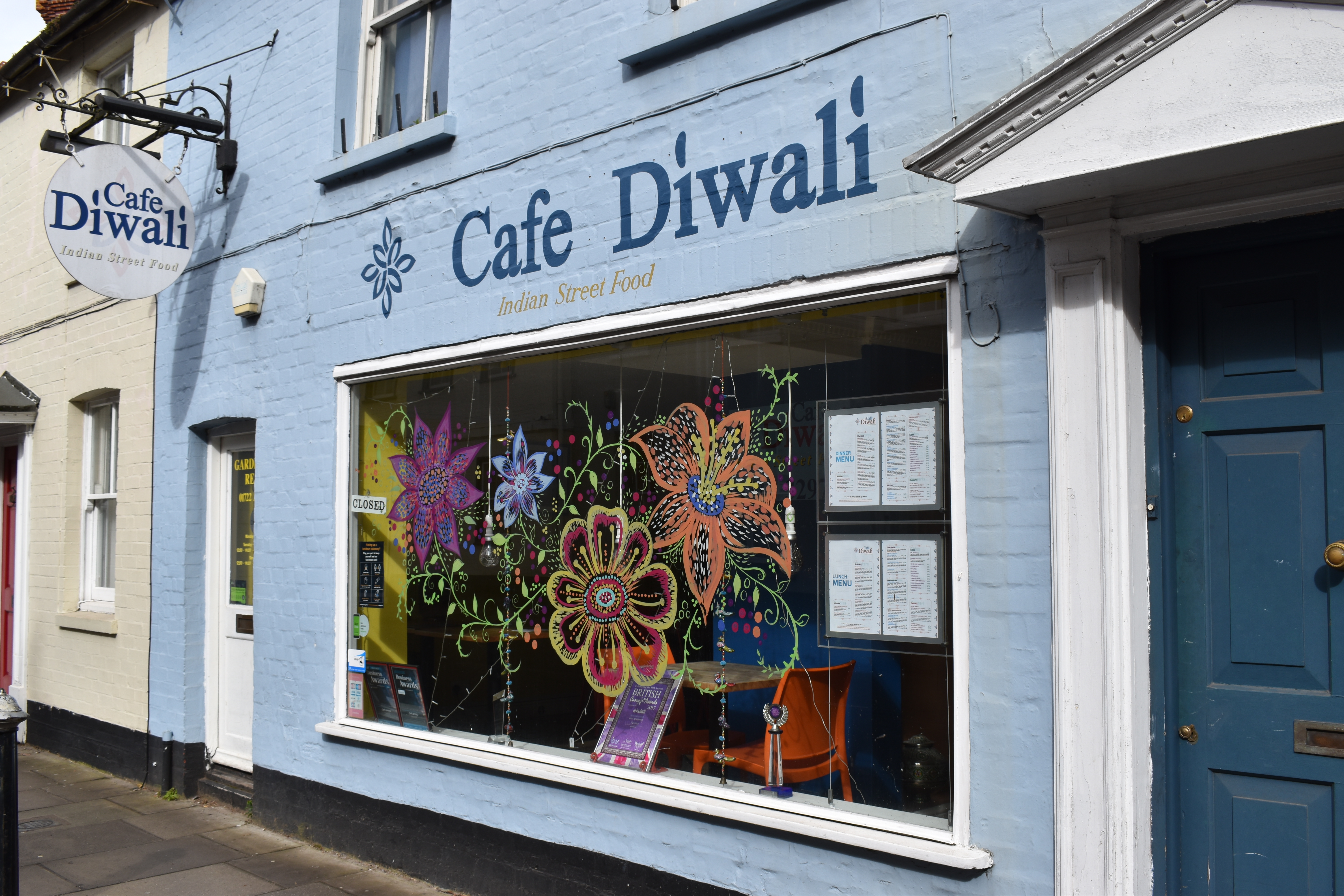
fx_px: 1288
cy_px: 448
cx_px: 672
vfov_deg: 38.4
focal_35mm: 34
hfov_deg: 55.1
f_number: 8
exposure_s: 1/250
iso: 100
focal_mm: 23
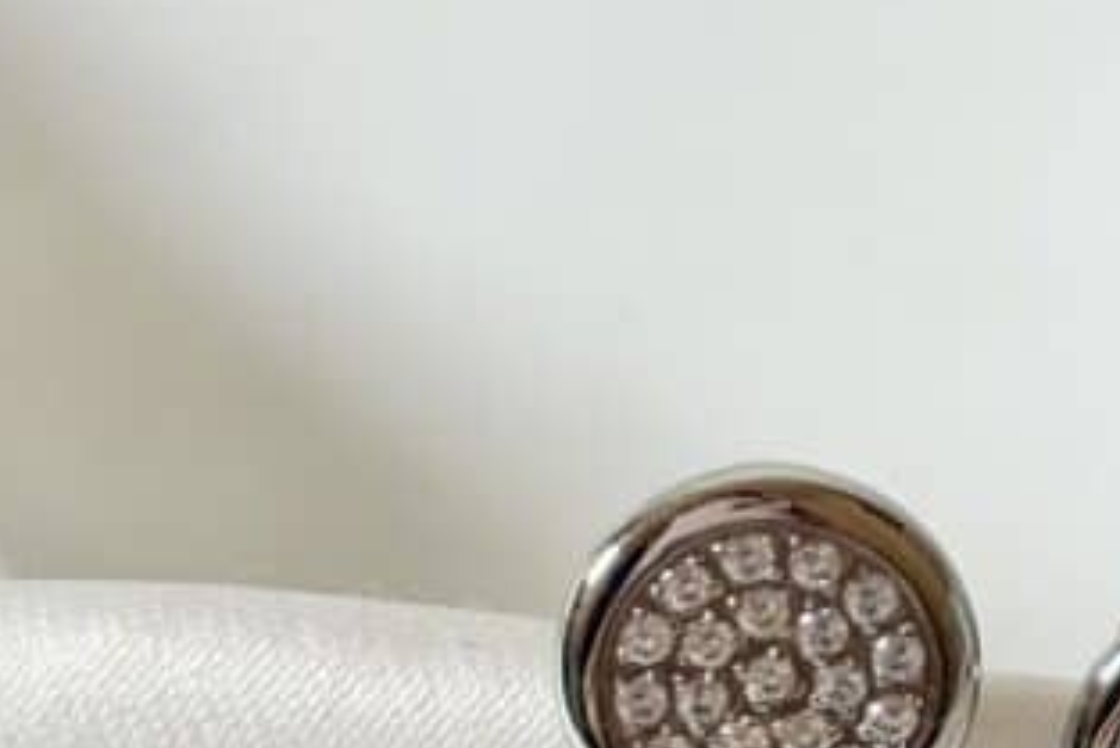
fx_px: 5509
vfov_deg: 7.7
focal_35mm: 177
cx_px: 1048
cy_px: 723
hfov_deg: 11.5
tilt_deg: -50.5
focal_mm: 5.96
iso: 32
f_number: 1.6
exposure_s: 1/172
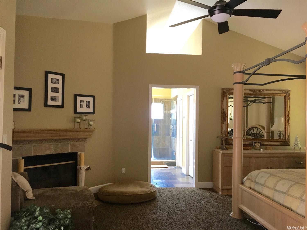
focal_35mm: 29
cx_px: 154
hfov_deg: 61.7
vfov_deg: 48.2
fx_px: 257
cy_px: 115
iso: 100
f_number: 2.2
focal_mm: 4.15
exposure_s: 1/30
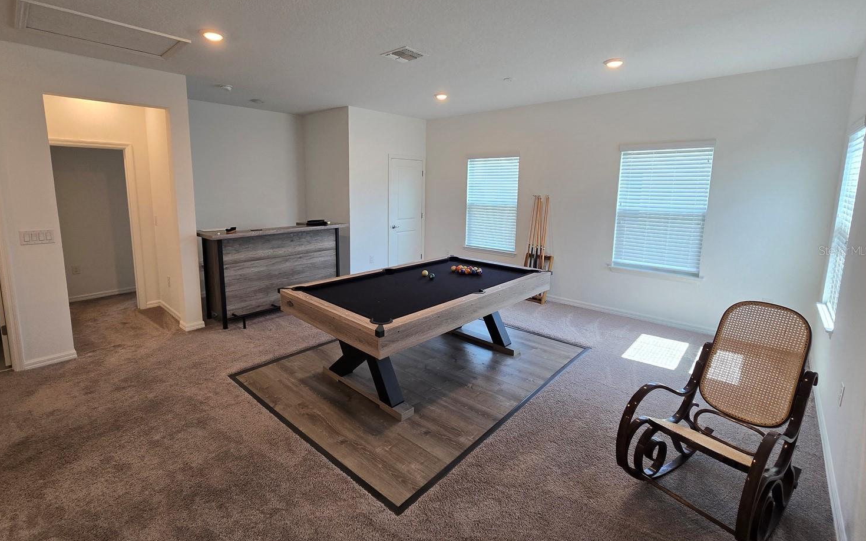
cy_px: 250
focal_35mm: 15
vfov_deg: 74.7
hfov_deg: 101.3
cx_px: 403
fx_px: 354
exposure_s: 1/60
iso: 64
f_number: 2.2
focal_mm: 2.2
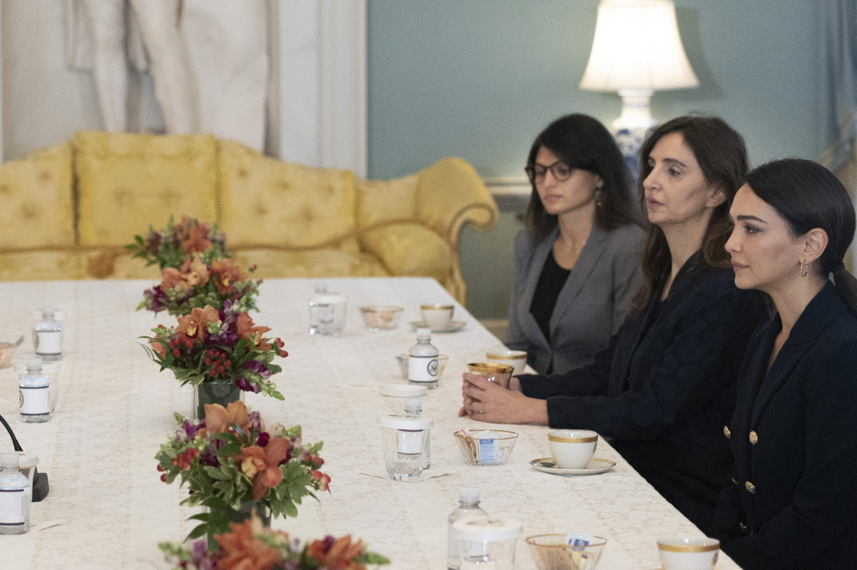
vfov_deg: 10.9
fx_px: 2974
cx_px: 127
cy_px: 199
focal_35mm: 125
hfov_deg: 16.2
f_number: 3.2
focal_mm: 70
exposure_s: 1/320
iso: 5000
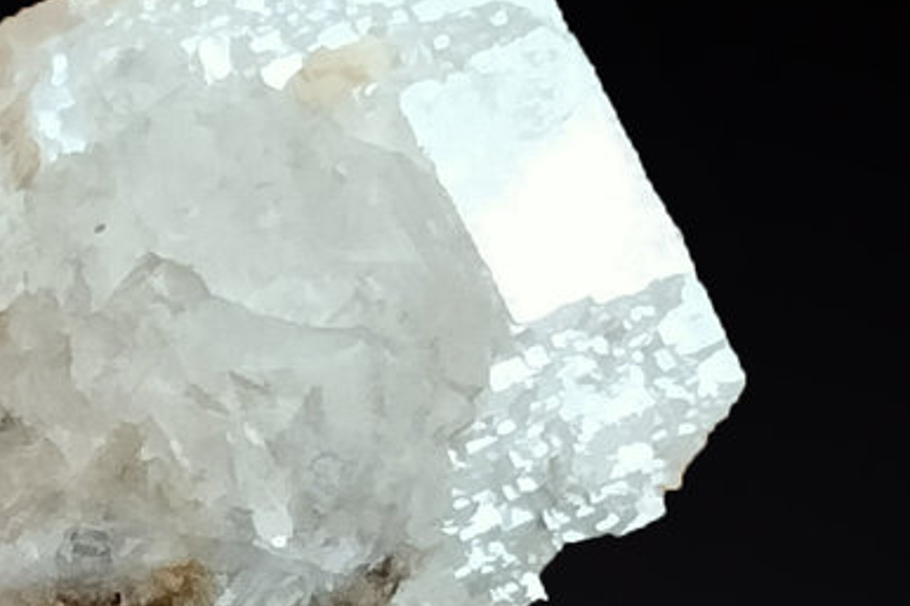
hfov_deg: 24.0
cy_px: 1195
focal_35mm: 82
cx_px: 57
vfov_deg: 14.1
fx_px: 2072
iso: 297
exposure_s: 1/100
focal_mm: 3.46
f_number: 2.2
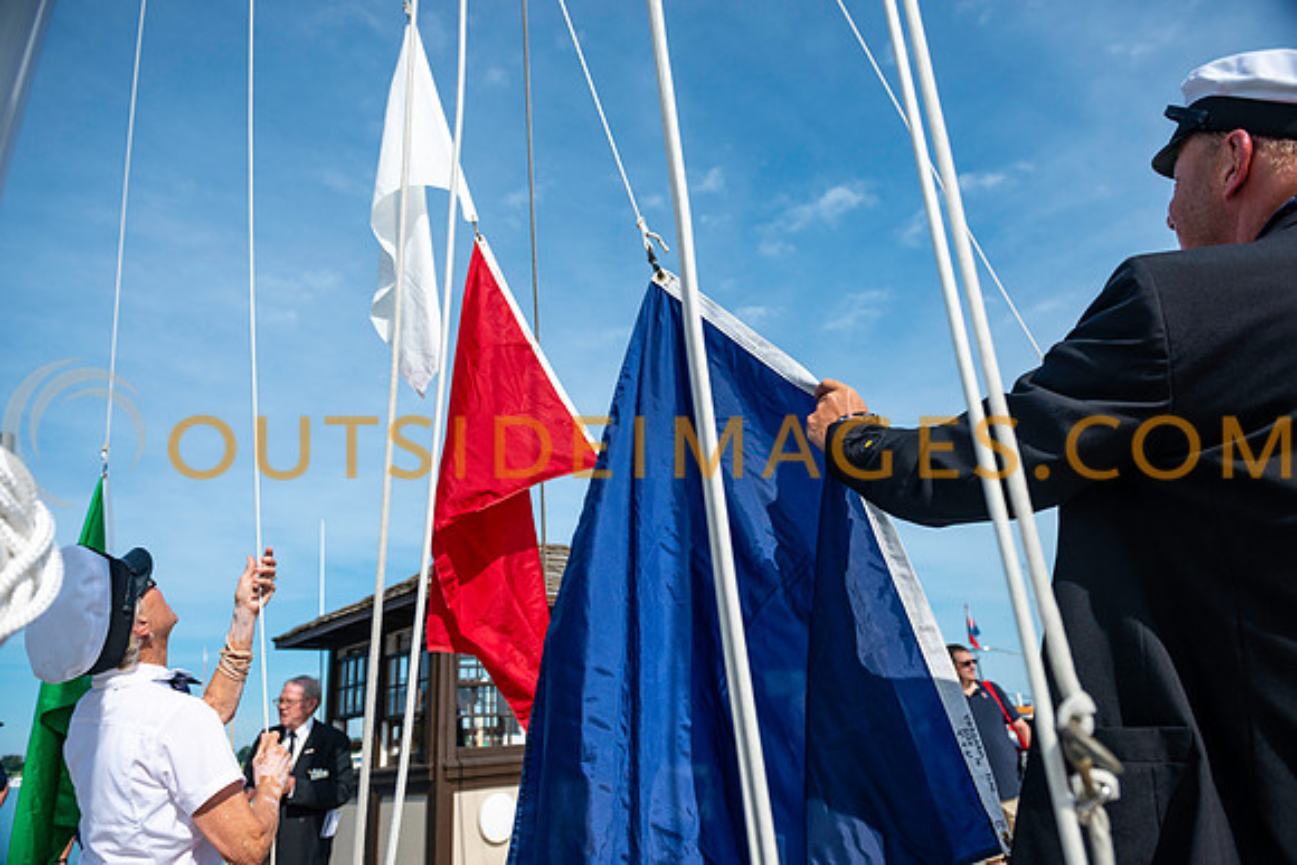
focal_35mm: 24
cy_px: 432
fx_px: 865
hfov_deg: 73.7
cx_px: 648
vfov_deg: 53.2
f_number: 4
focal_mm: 24
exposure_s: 1/4000
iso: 320
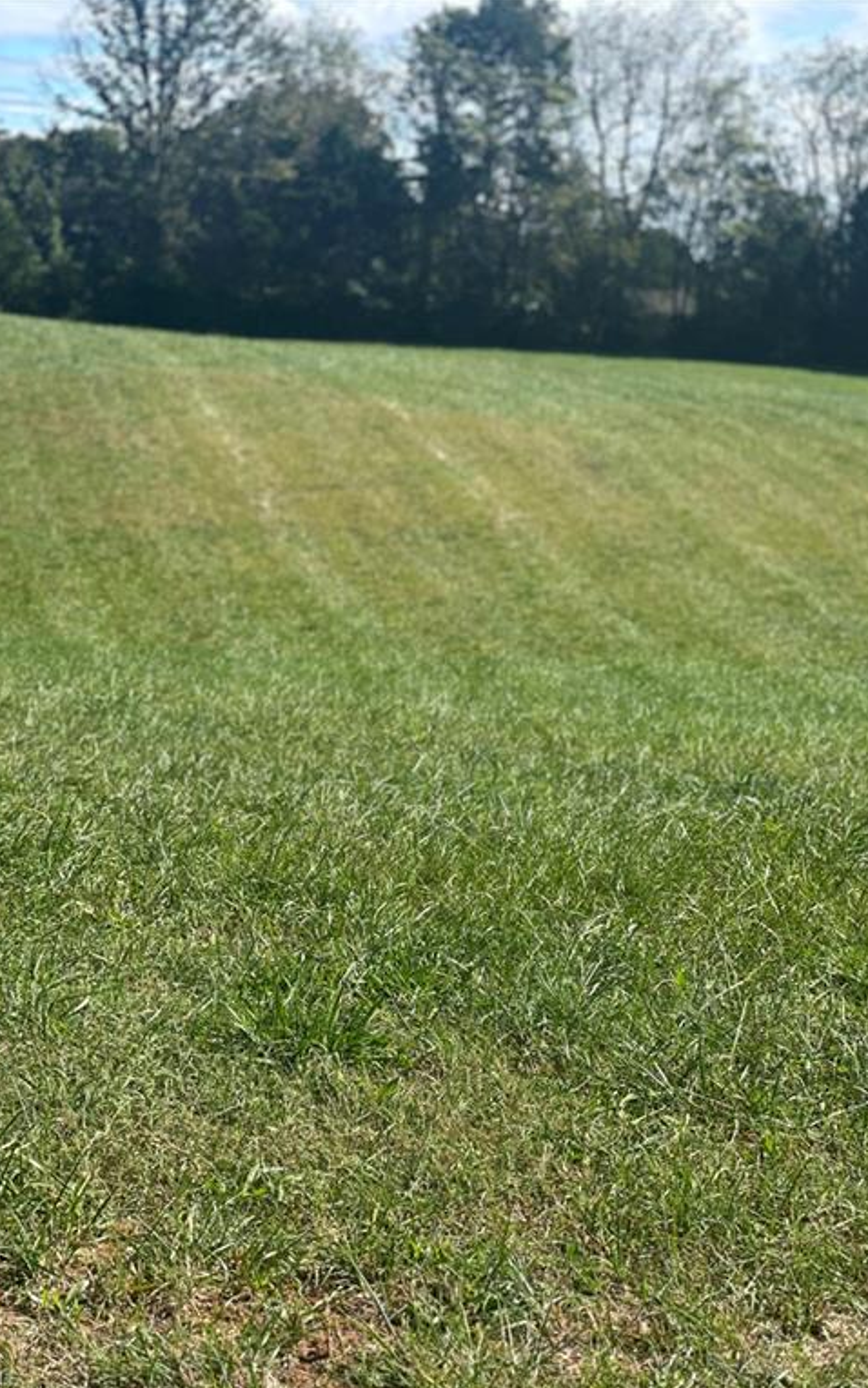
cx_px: 445
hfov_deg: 15.9
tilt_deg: -4.3
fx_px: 3101
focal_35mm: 82
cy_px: 694
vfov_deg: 25.2
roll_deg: -0.2
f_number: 2.8
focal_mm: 9
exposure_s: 1/469
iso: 32
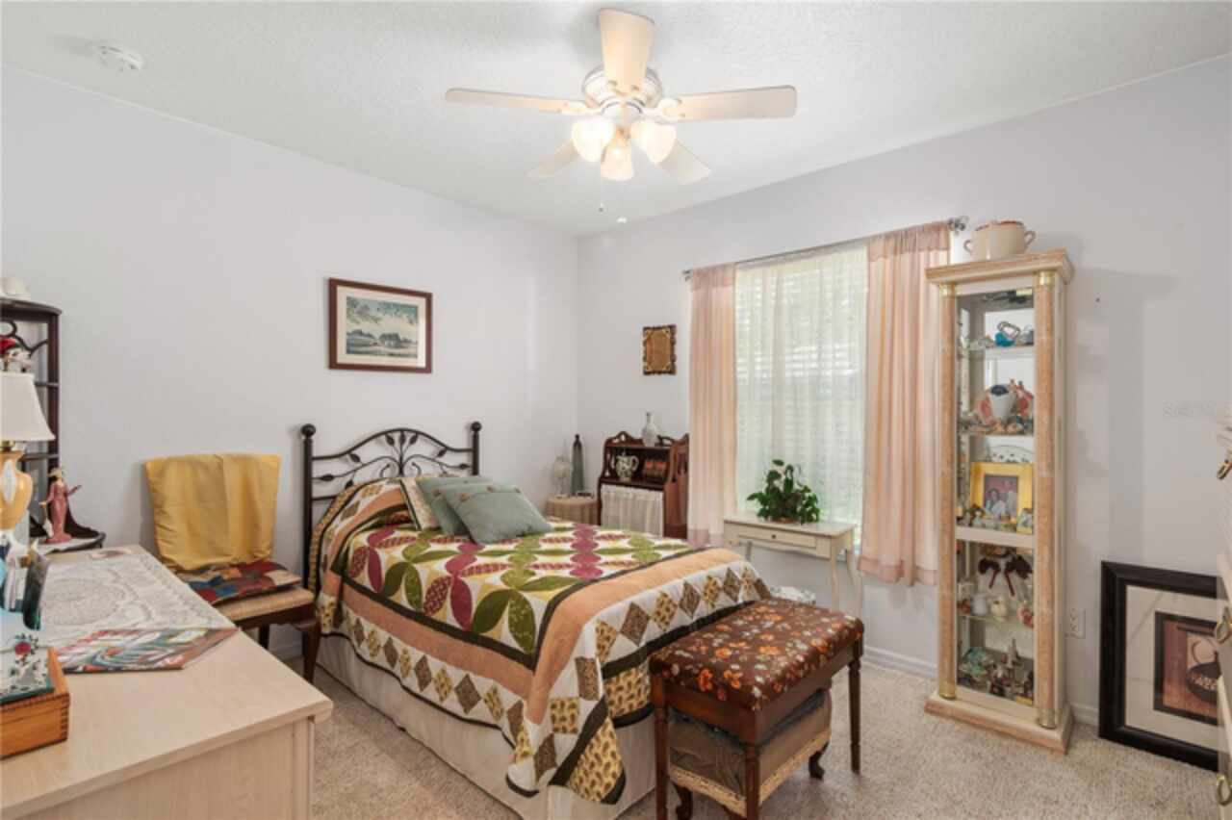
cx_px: 616
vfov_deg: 77.3
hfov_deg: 100.4
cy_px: 410
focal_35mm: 15
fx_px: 513
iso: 250
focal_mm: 10
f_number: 9
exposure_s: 1/1.25
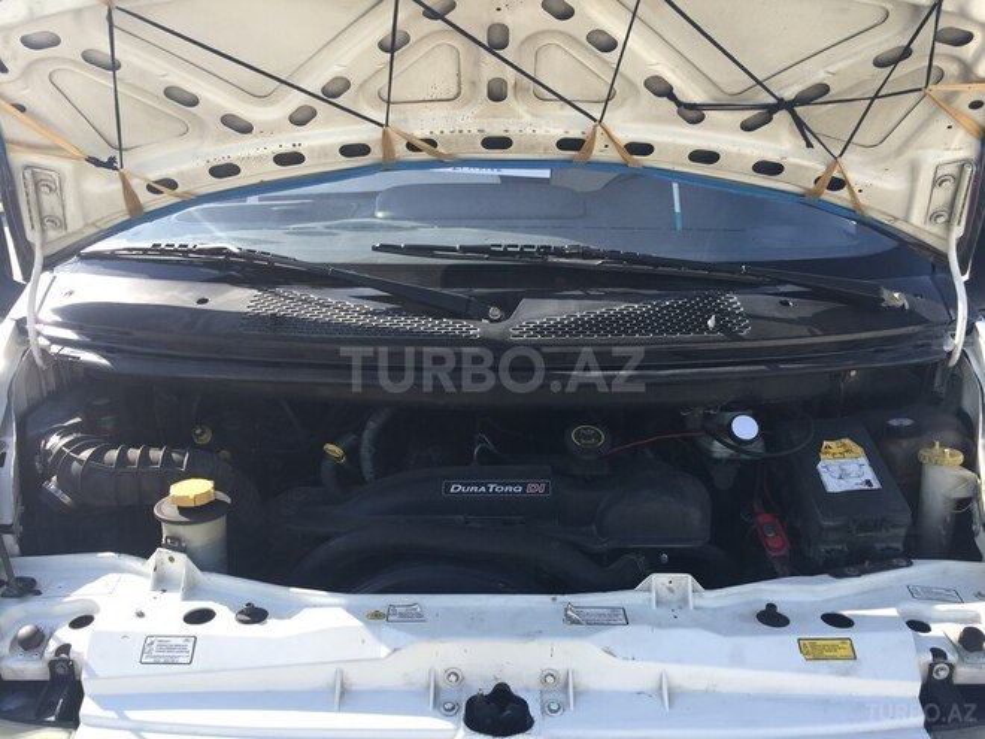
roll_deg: -1.9
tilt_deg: -15.6
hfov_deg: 61.7
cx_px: 492
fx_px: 825
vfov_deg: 48.2
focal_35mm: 29
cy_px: 370
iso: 32
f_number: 2.2
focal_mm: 4.15
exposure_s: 1/682
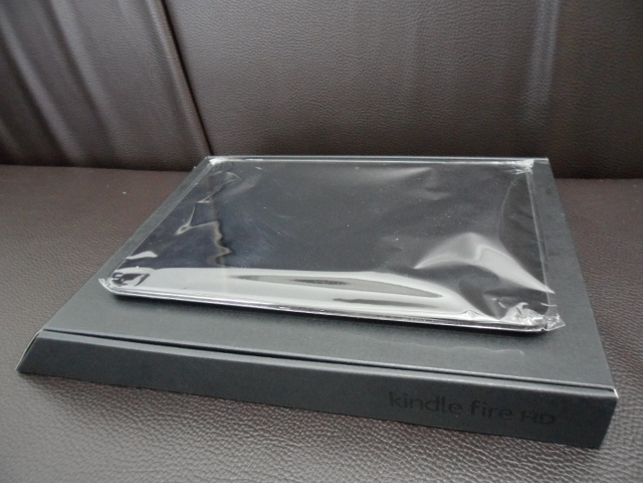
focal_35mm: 26
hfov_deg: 67.3
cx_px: 322
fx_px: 483
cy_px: 242
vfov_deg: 53.1
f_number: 3.3
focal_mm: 4.9
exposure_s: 1/1.43
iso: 400
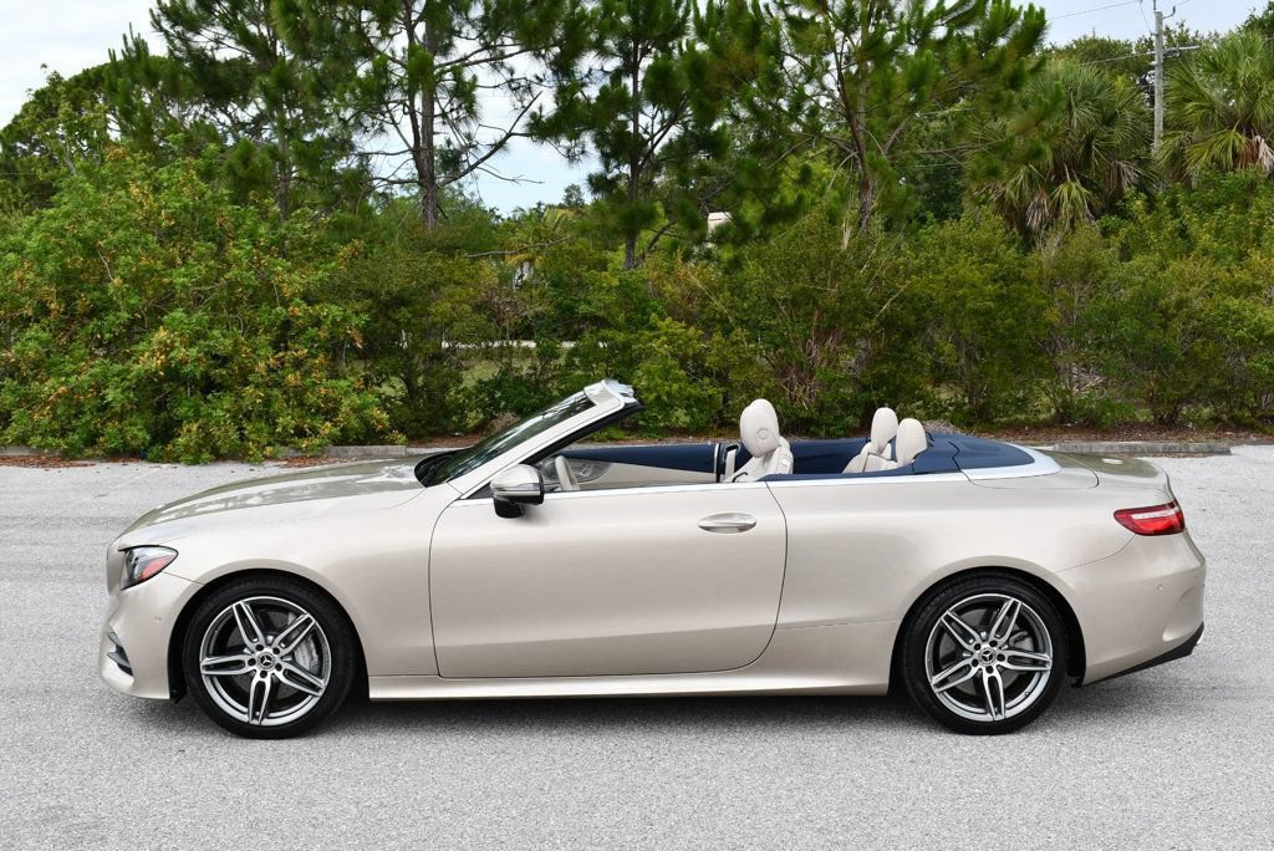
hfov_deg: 44.5
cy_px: 426
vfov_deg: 30.6
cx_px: 637
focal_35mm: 44
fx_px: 1558
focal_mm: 22
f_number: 8
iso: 140
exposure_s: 1/250
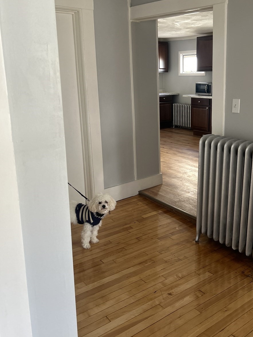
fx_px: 331
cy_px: 145
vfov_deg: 53.8
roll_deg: +1.7
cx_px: 161
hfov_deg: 41.4
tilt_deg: -11.9
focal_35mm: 34
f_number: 1.5
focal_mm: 5.7
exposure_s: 1/60
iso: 160
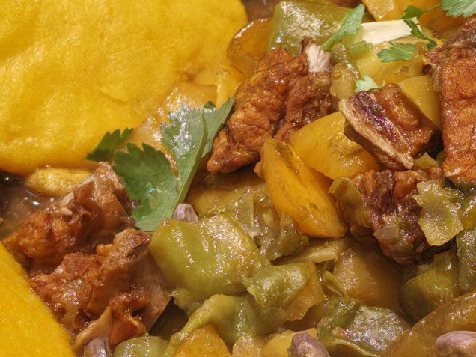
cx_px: 429
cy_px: 221
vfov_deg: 12.8
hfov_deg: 16.7
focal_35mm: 116
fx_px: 1595
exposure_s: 1/303
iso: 320
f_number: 2
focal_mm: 5.72
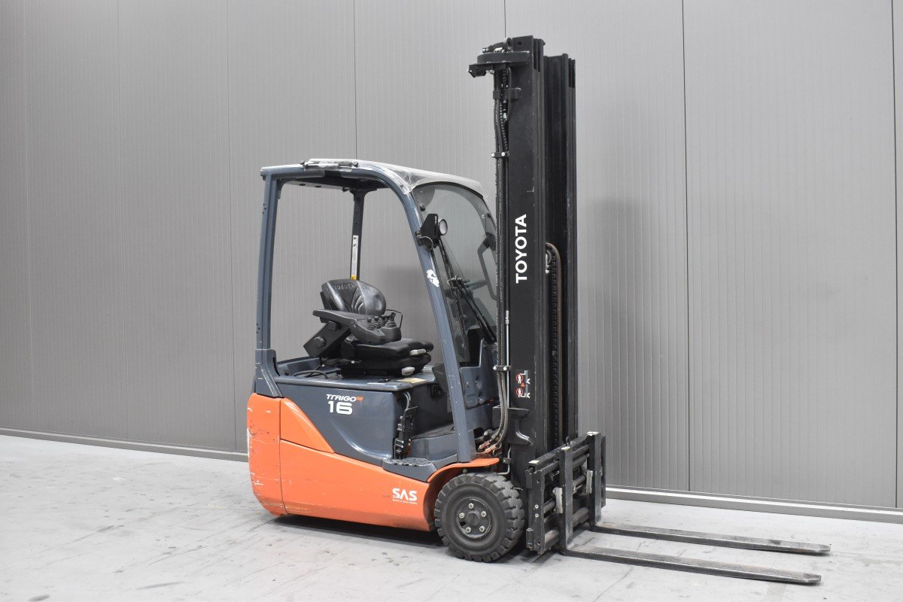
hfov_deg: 53.1
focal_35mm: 36
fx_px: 903
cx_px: 452
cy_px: 301
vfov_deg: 36.9
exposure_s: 1/25
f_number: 5.6
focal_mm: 24
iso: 1600
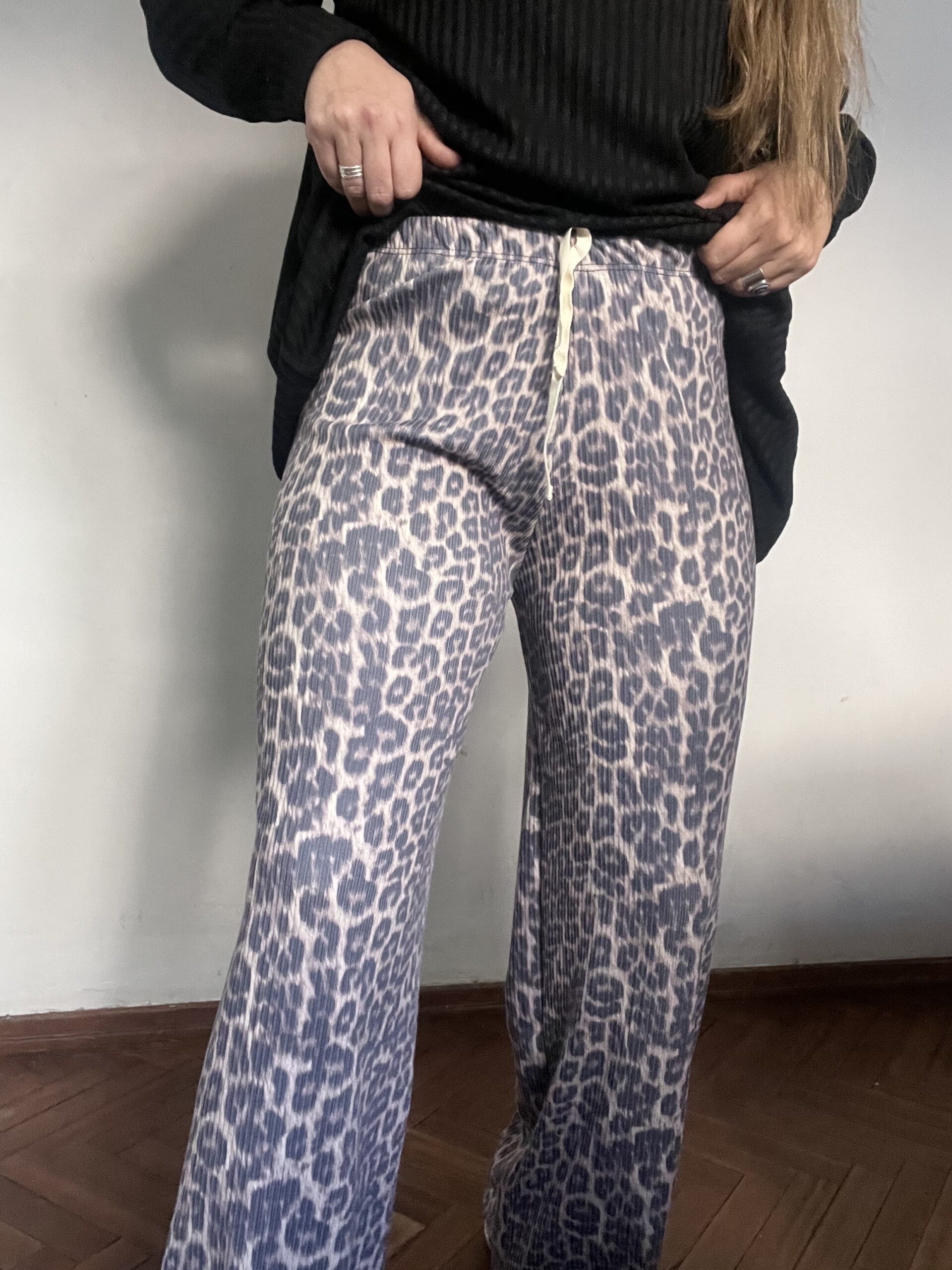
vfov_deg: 60.0
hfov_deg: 46.8
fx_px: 1100
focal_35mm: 30
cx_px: 476
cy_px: 635
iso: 400
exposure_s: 1/52
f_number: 2.2
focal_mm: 2.71
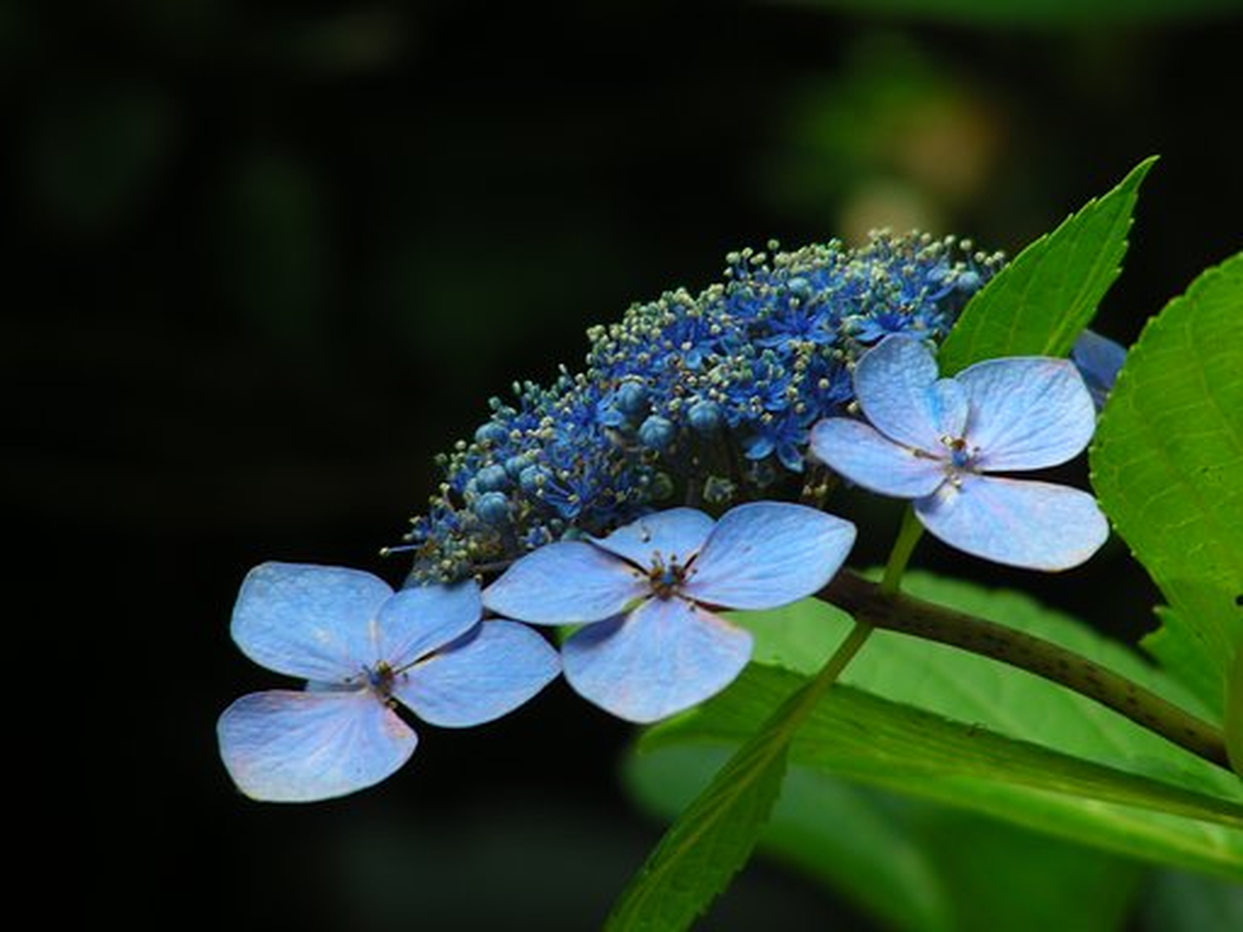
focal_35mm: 380
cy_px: 466
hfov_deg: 5.2
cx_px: 622
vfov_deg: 3.9
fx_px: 13645
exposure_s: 1/79.6
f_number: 3.5
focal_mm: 63.3
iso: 50
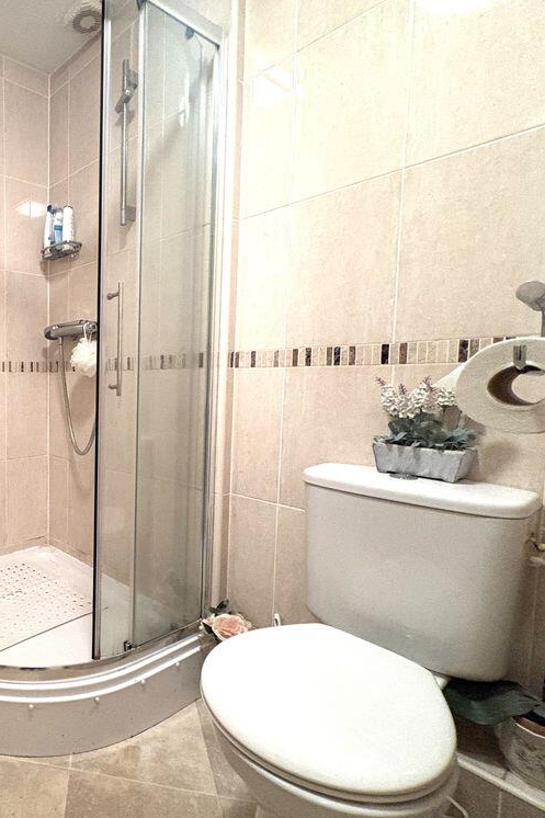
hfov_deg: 51.6
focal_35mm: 20
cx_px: 20
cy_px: 411
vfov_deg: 84.0
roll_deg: +0.3
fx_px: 454
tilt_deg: -3.3
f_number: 2.2
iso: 640
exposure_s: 1/50
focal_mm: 2.22
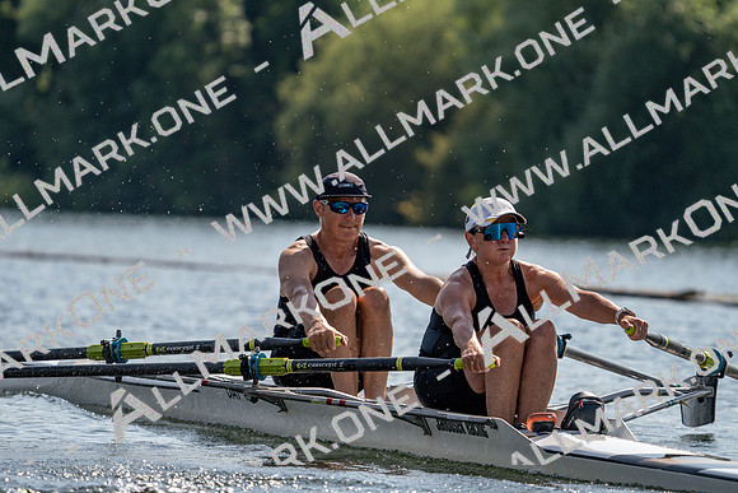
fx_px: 6397
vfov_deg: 4.4
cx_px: 369
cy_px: 246
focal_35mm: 312
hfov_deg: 6.6
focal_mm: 312
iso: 200
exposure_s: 1/1600
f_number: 6.3
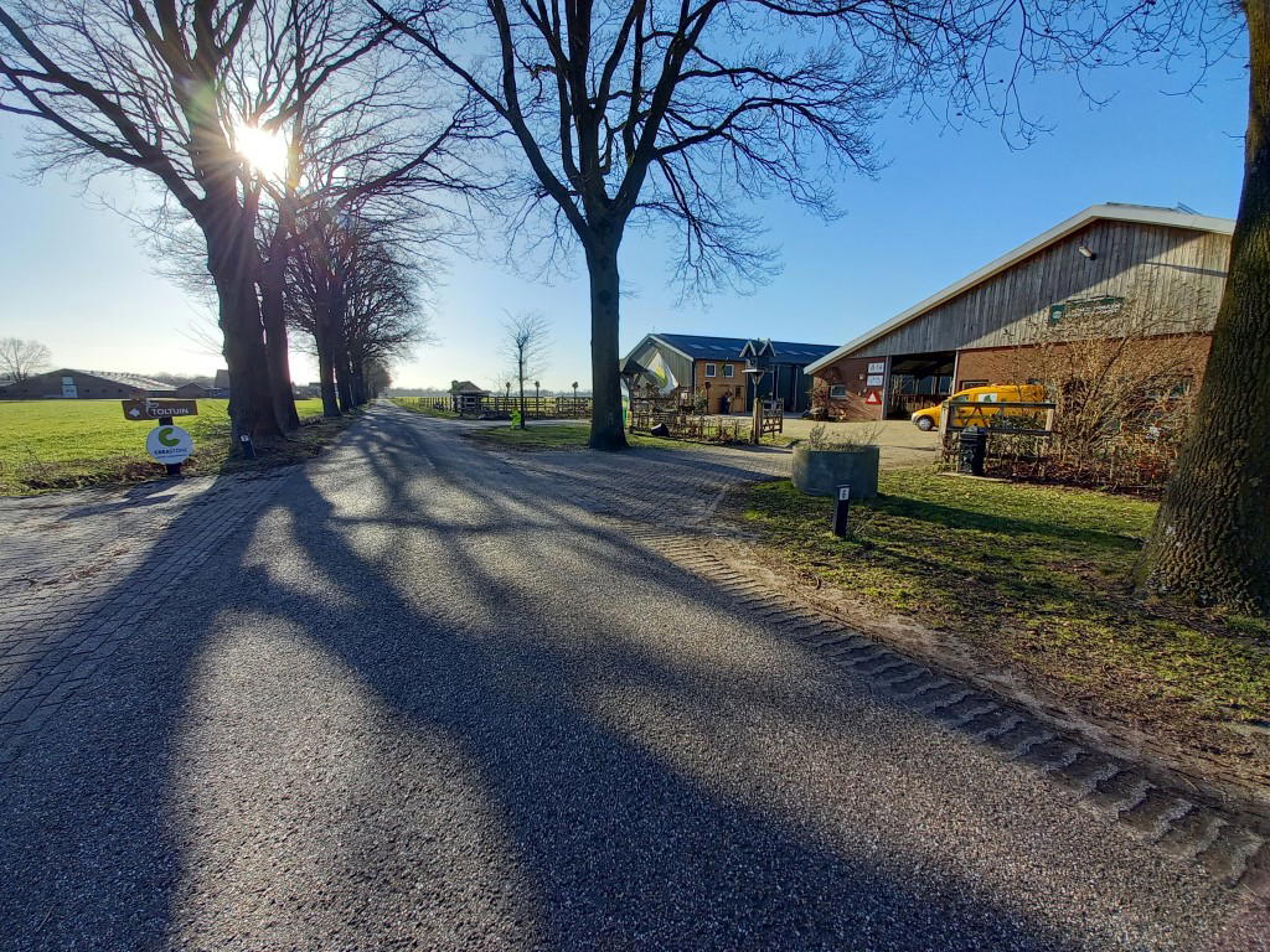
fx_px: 477
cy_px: 476
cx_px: 635
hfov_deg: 106.2
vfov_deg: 89.9
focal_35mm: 13
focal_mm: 1.42
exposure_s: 1/530
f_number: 2.2
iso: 40
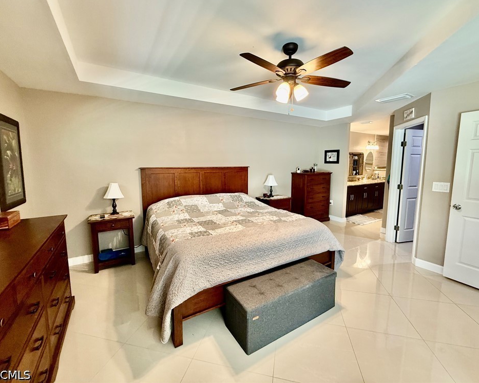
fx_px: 213
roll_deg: -0.1
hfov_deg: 96.8
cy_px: 186
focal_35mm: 15
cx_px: 245
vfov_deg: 84.0
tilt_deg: -5.7
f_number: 2.2
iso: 250
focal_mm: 2.22
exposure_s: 1/60
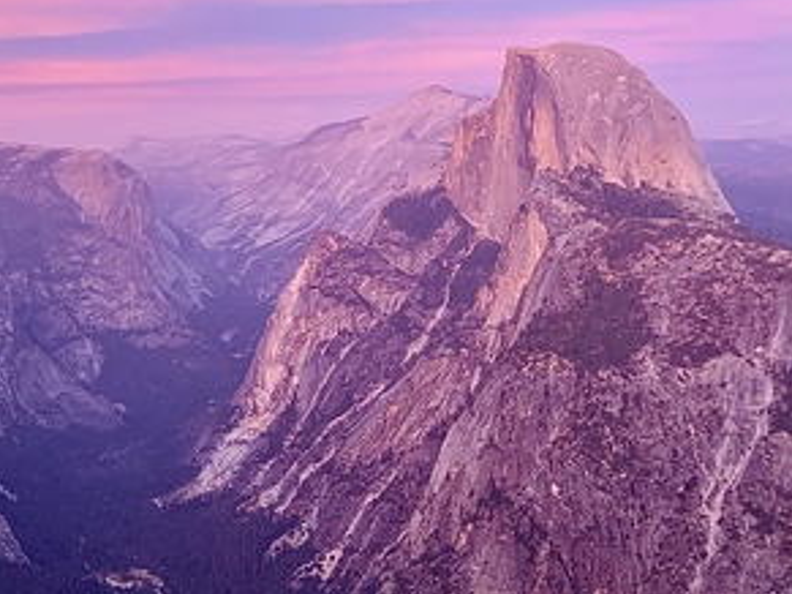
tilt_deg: +2.6
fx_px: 1144
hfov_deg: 36.2
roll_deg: +0.1
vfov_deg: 28.8
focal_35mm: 50
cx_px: 103
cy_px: 169
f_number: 1.8
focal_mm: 4.25
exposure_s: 1/60
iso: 320
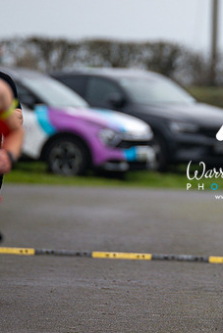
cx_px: 251
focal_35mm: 767
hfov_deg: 1.8
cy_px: 156
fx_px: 7119
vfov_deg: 2.7
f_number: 2.8
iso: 280
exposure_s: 1/1600
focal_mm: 300
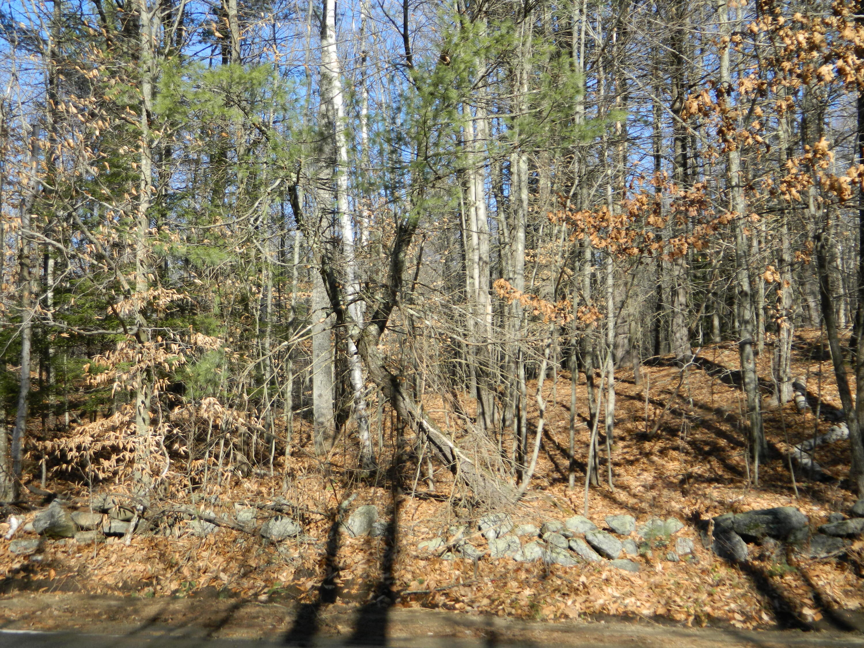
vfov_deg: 35.1
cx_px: 432
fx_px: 1023
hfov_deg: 45.8
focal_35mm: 41
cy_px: 324
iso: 80
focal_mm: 7.3
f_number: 3.5
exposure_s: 1/400
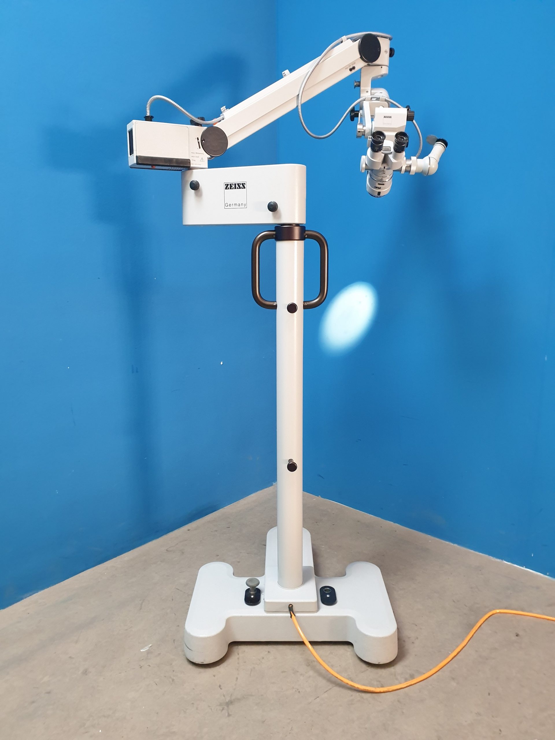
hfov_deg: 53.1
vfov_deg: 67.3
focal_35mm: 26
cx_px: 278
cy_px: 370
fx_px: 556
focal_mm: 4.3
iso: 400
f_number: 2.4
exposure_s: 1/50
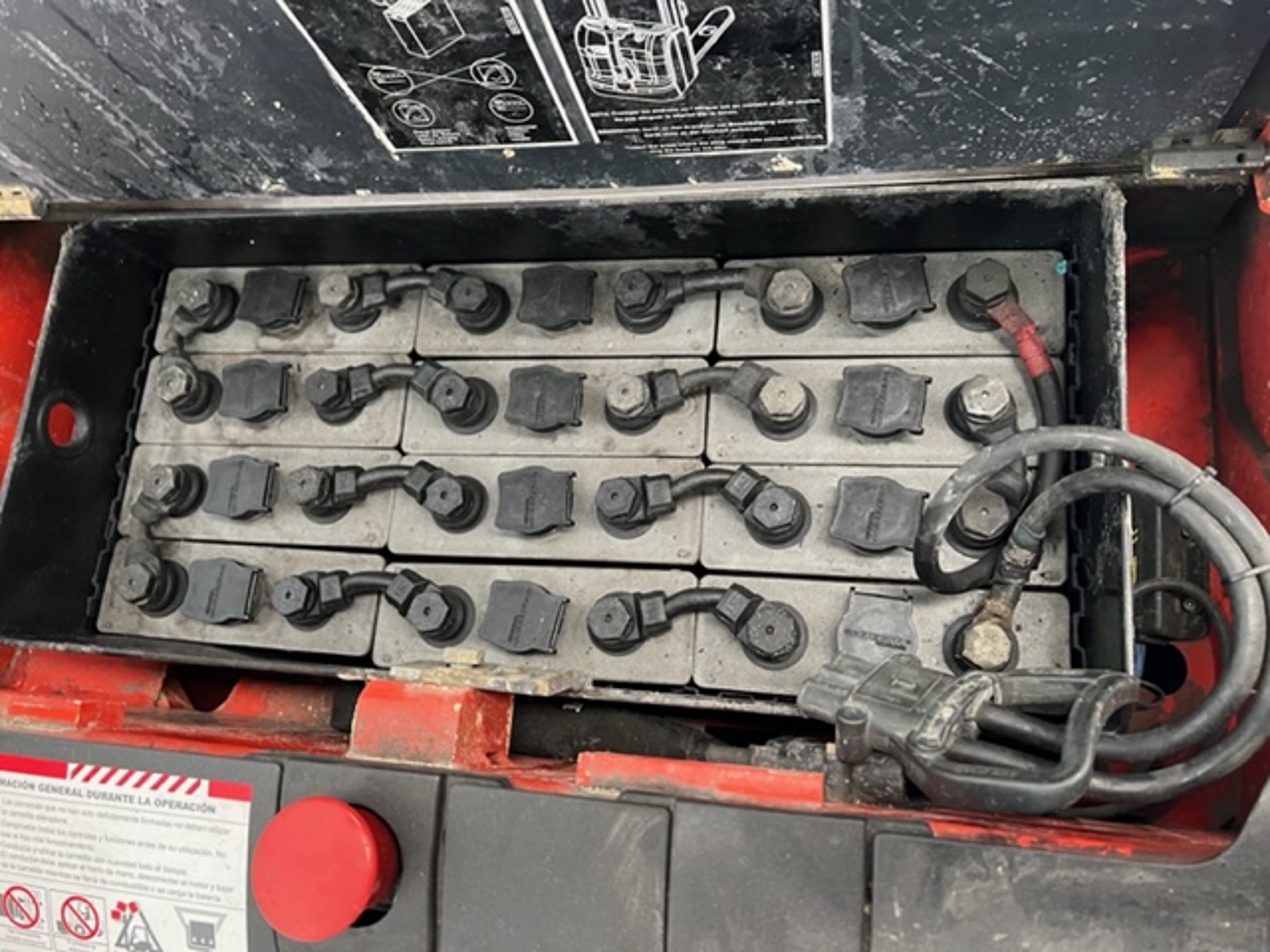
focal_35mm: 26
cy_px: 476
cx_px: 635
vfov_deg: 53.1
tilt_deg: -71.4
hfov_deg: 67.3
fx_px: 954
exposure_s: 1/60
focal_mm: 5.7
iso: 400
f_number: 1.5
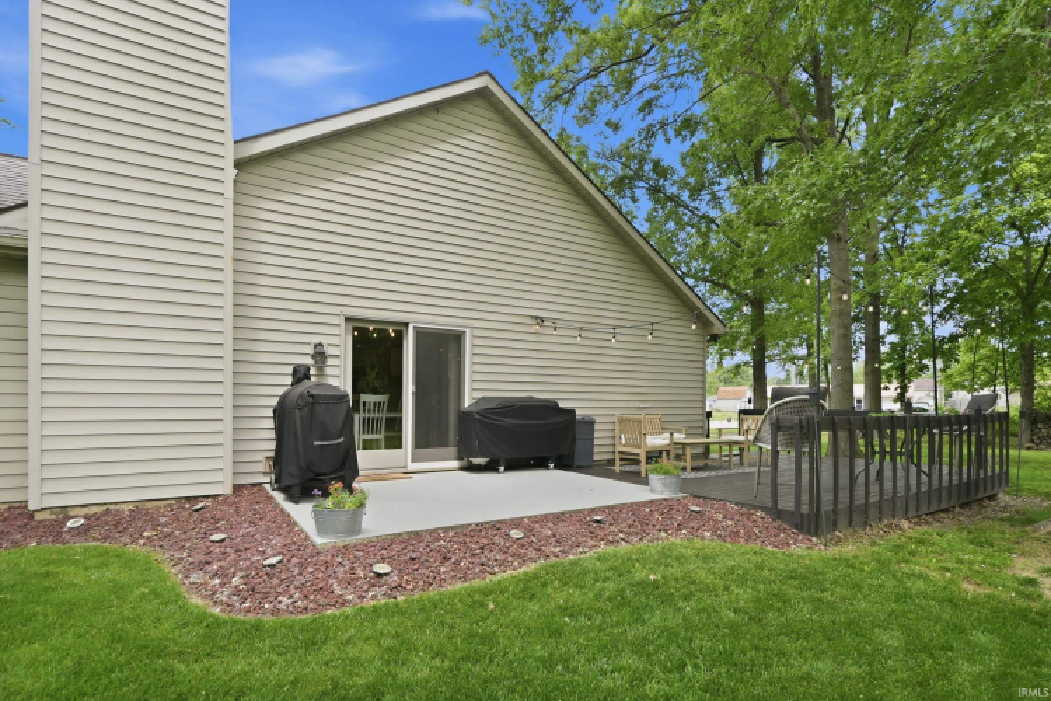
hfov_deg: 90.0
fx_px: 525
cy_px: 350
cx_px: 526
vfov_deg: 67.4
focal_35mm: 18
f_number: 4.5
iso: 100
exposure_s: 1/200
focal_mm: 12
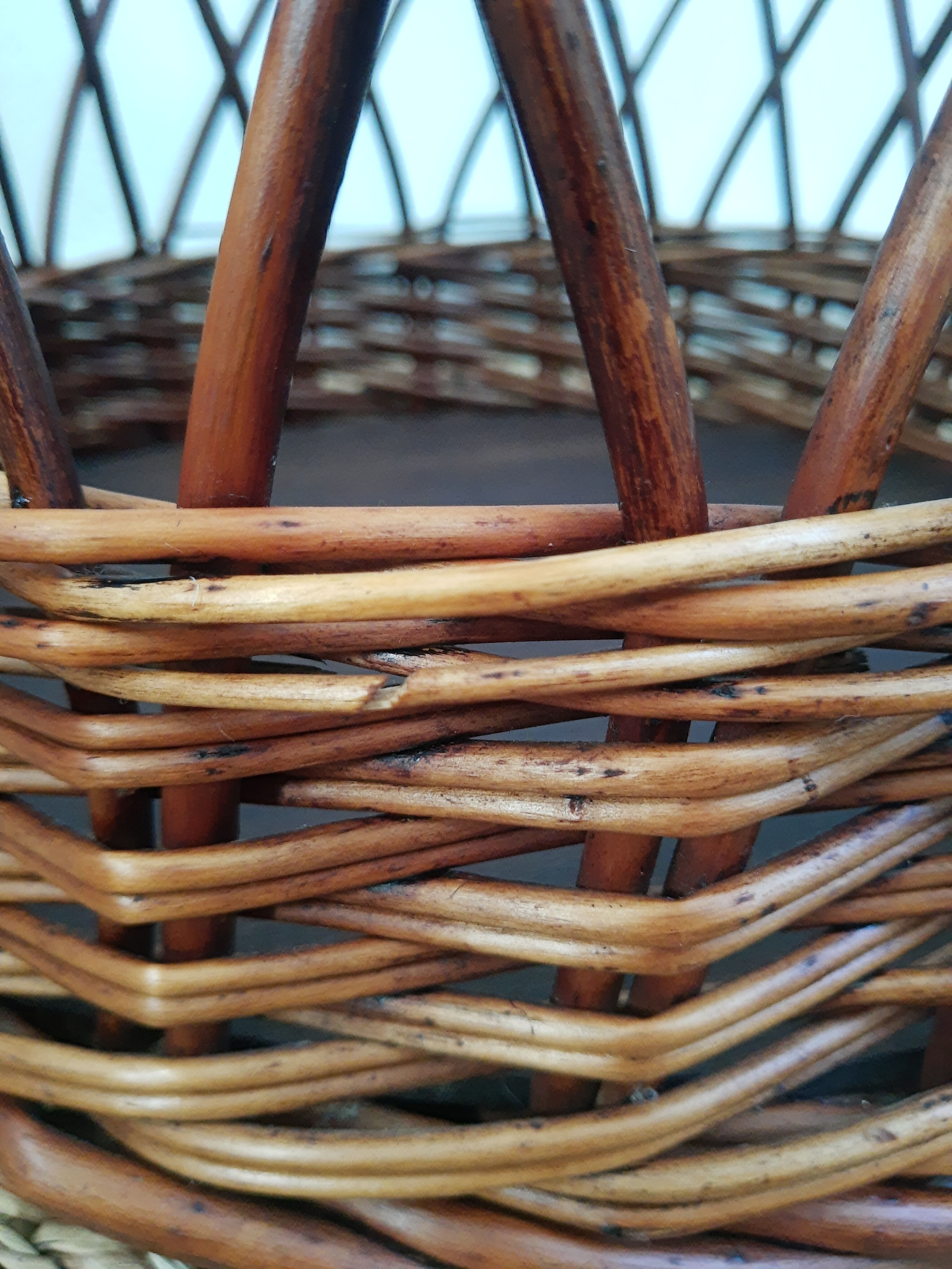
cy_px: 634
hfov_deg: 53.1
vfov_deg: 67.3
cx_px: 476
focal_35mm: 26
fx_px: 953
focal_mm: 3.95
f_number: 1.8
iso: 511
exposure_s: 1/60
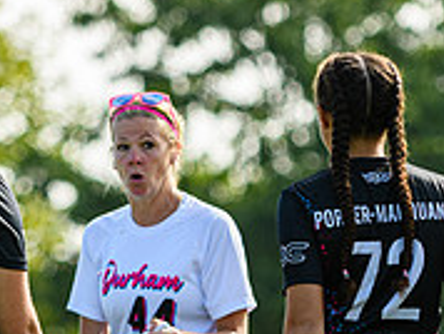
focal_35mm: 862
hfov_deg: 2.3
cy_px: 316
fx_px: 11071
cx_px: 108
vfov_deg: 1.7
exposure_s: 1/1250
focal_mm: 155
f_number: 3.2
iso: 220
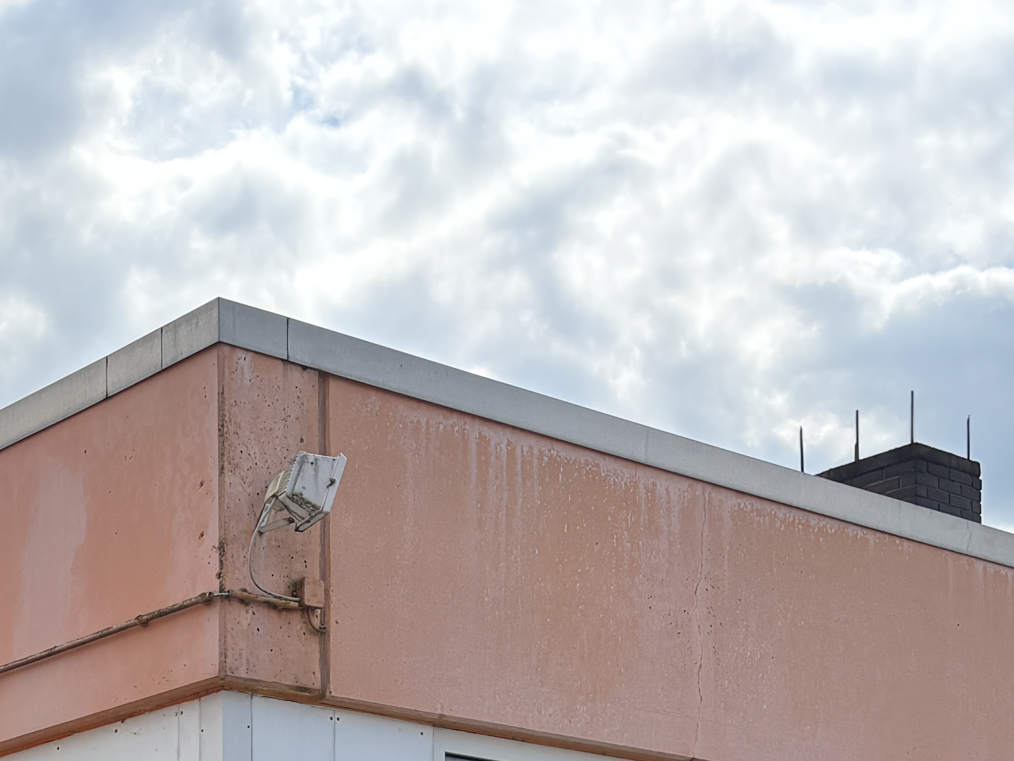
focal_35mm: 78
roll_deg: +1.1
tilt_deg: +2.2
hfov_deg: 23.9
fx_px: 2285
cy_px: 1116
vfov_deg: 17.2
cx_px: -18
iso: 64
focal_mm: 5.96
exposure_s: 1/5814
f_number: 1.6
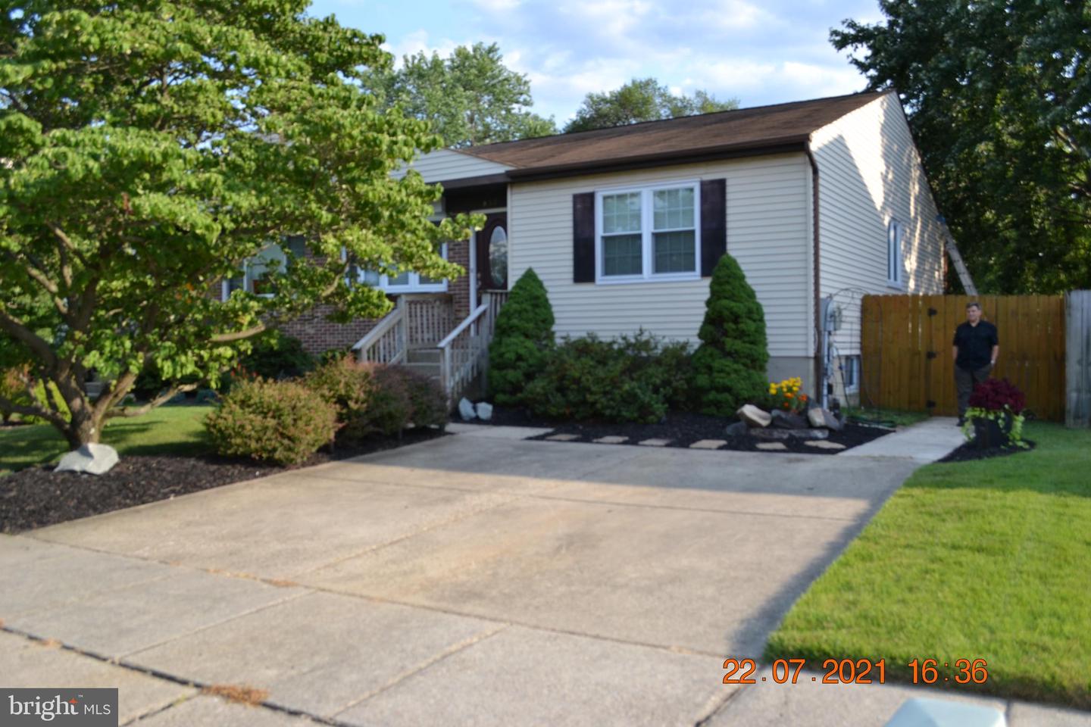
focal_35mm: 30
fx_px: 909
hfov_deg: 61.9
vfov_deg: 43.6
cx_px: 546
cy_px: 364
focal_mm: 20
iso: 100
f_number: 6.3
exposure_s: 1/160
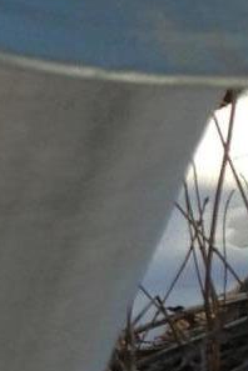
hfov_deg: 5.8
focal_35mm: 231
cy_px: 190
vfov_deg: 8.9
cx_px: -218
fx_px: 2387
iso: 50
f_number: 2.4
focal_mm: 4.13
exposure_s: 1/1022
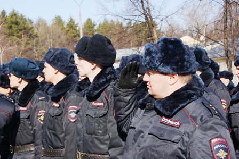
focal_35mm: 68
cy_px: 80
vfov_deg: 20.2
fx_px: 448
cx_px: 120
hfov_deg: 29.9
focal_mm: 45
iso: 400
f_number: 9
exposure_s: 1/500
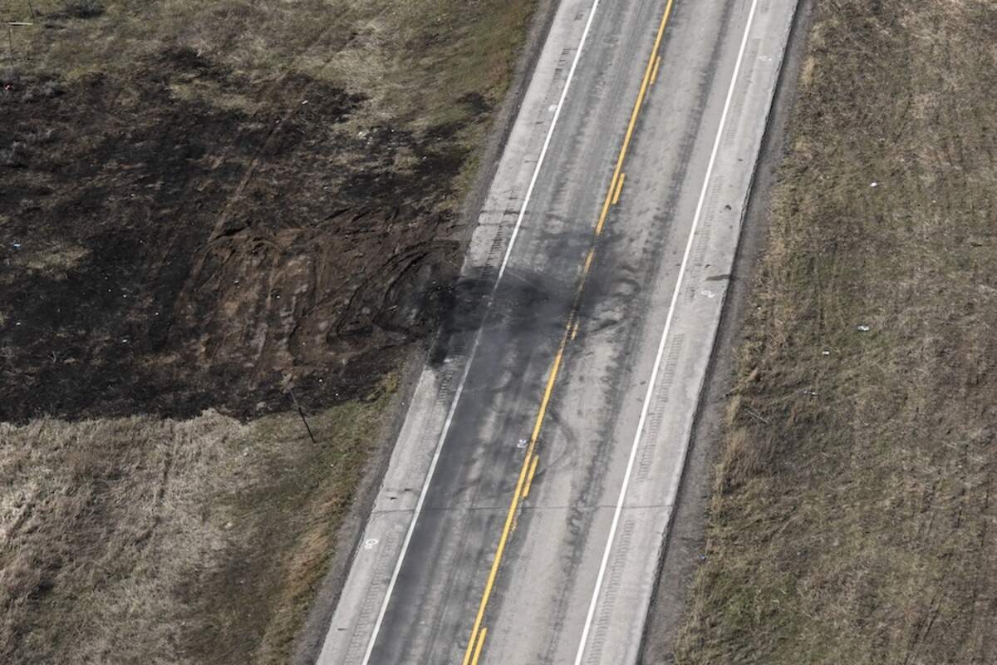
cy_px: 332
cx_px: 498
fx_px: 5511
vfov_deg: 6.9
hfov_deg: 10.3
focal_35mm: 199
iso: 2200
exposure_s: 1/2500
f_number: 11
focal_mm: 133
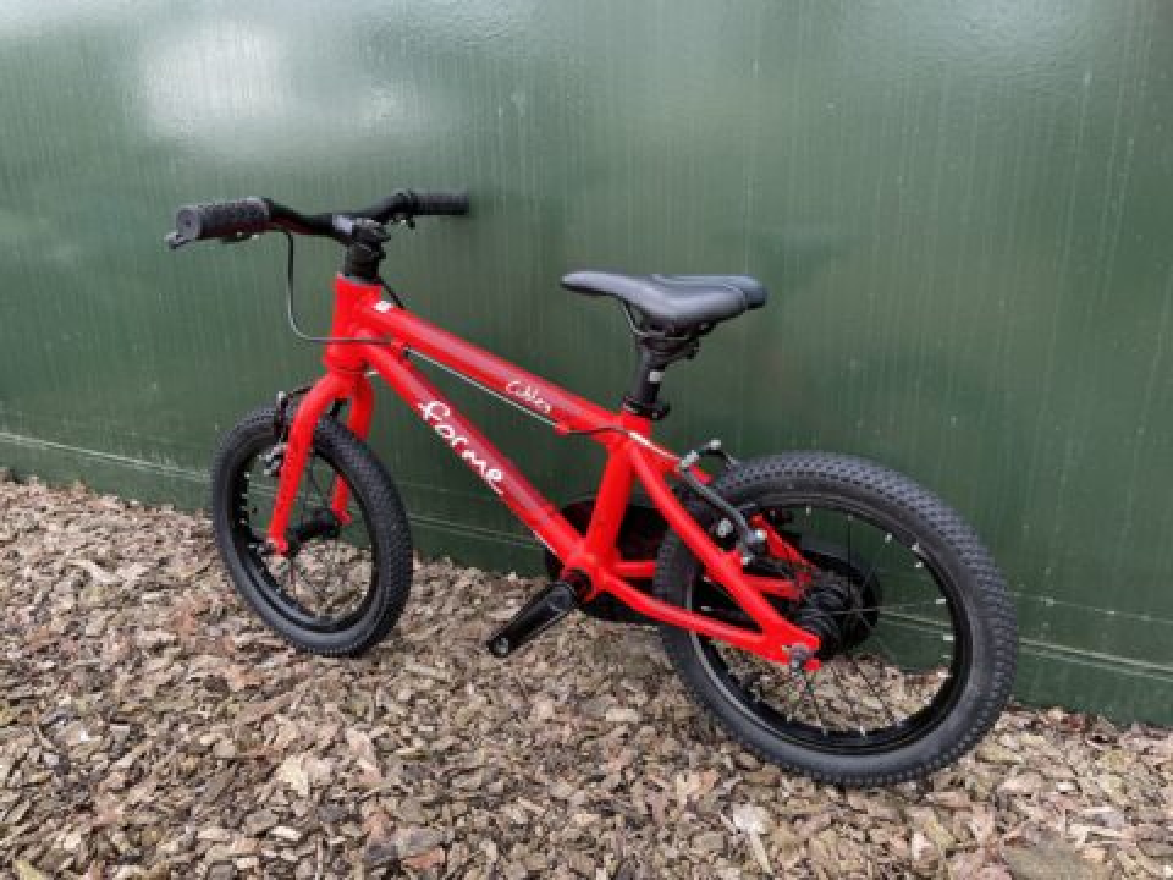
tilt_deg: -18.4
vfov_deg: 53.1
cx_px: 586
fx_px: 881
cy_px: 440
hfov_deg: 67.3
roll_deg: +1.7
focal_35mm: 26
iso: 32
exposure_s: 1/262
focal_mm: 4.2
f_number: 1.6
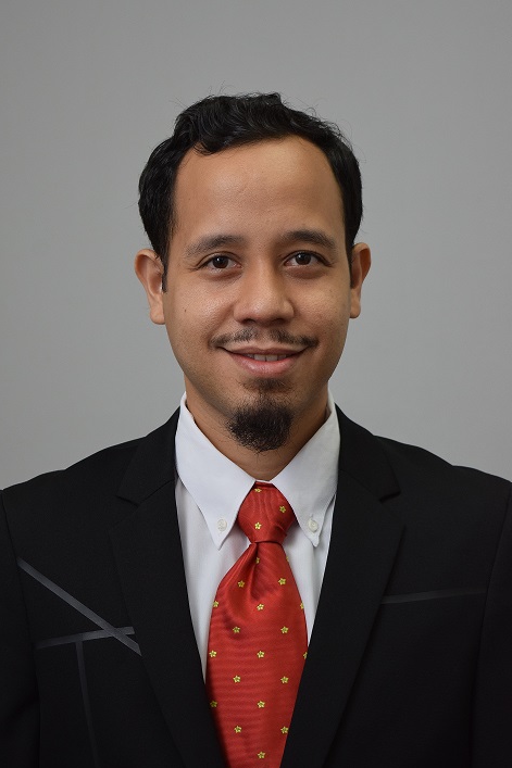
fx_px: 1868
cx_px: 253
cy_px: 390
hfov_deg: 15.6
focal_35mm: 88
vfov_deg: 23.2
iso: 640
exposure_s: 1/50
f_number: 5.6
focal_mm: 55
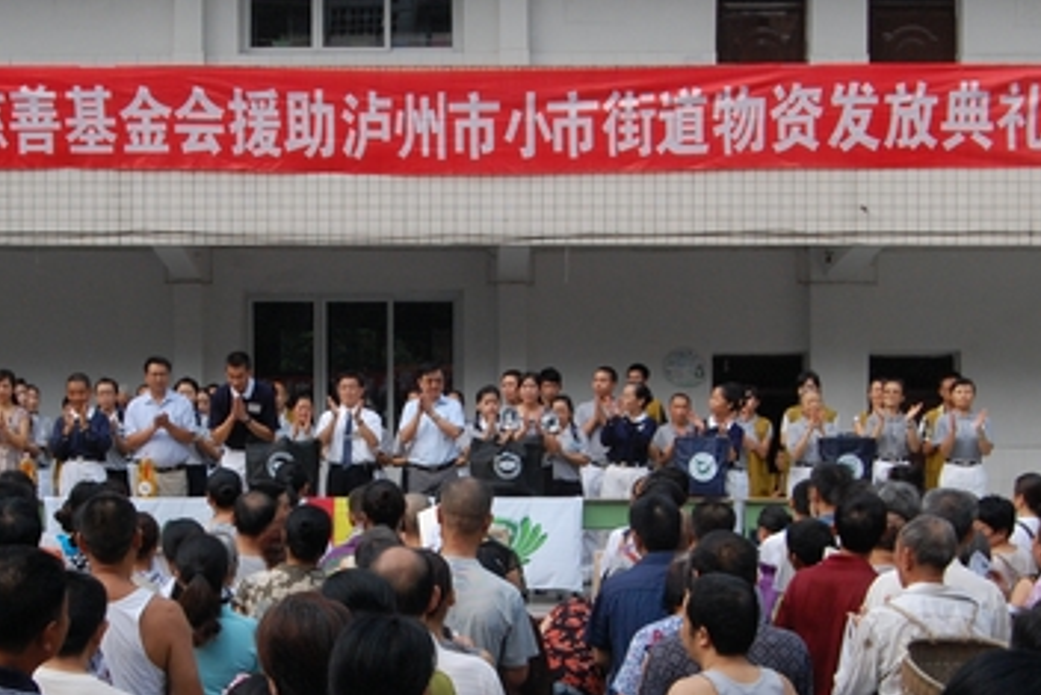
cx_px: 361
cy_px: 482
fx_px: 2170
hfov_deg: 26.8
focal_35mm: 75
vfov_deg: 18.1
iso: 800
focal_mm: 32
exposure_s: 1/400
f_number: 10
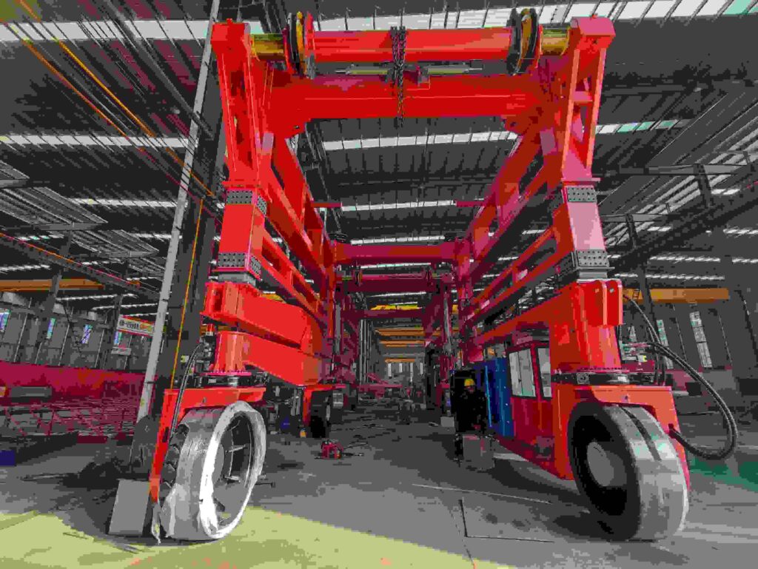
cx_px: 379
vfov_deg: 81.8
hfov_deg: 98.1
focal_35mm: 15
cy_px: 284
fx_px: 329
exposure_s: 1/50
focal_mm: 1.65
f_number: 2.2
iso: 56
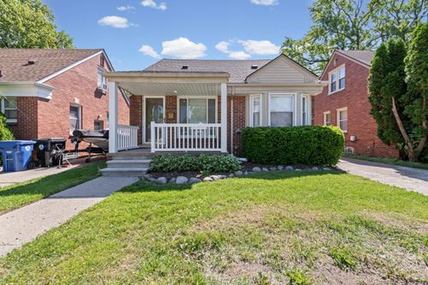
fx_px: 166
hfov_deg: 104.3
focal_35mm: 14
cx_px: 214
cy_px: 142
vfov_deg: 81.2
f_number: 10
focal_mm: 14
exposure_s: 1/125
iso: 400
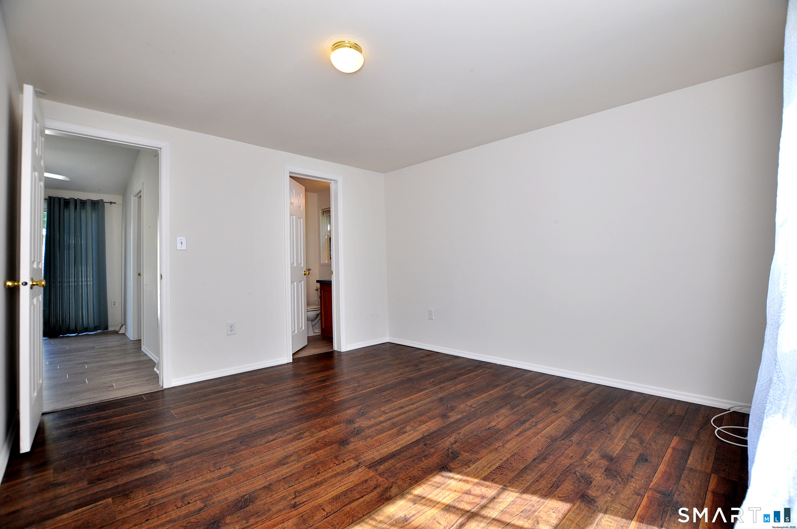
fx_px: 332
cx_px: 398
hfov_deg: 100.5
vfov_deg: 77.2
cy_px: 264
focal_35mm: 15
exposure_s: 1/125
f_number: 4.5
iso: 250
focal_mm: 10
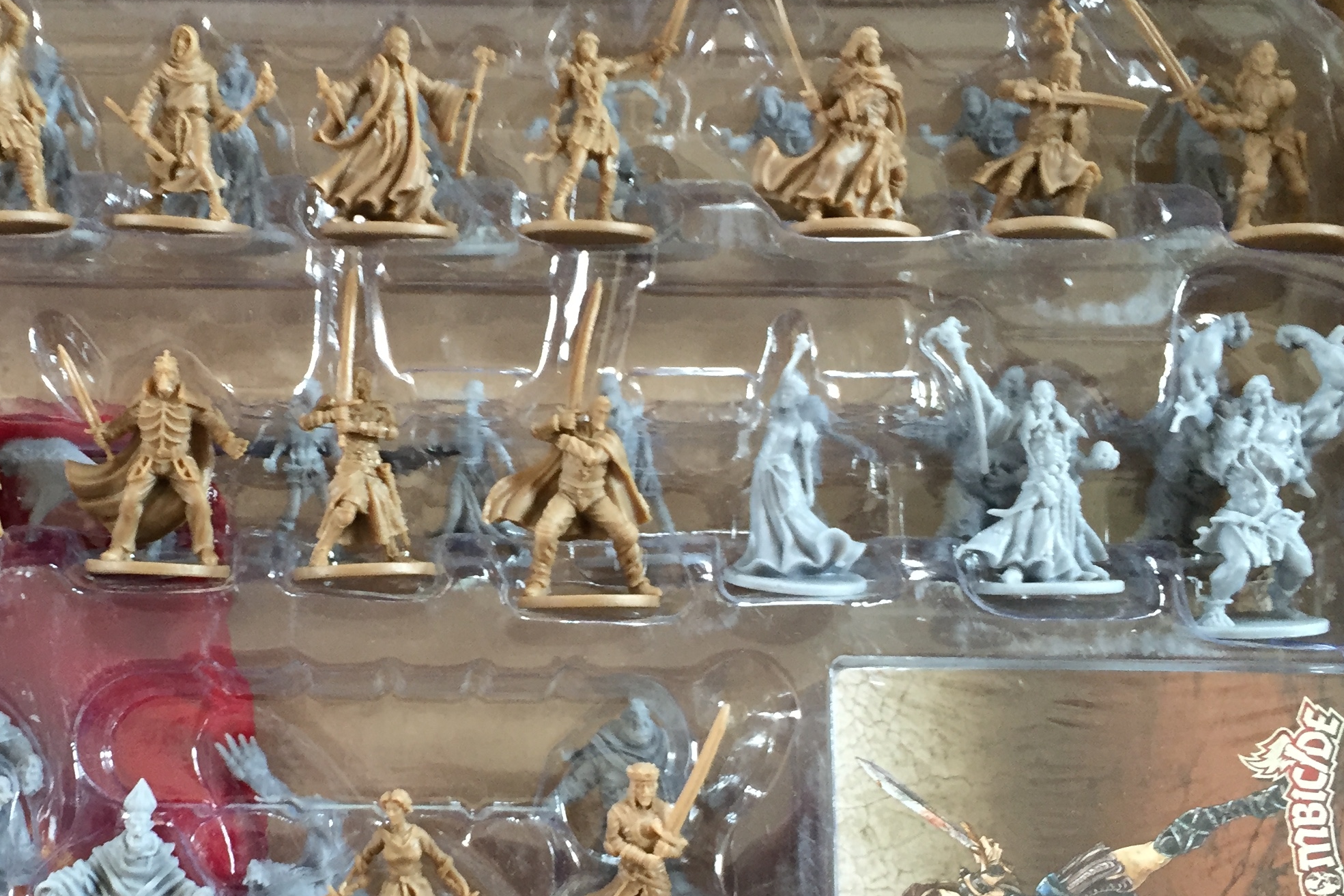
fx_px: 1867
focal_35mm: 50
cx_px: 426
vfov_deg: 26.9
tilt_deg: -82.9
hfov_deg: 39.0
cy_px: 575
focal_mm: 4.15
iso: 160
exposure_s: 1/33
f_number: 2.2
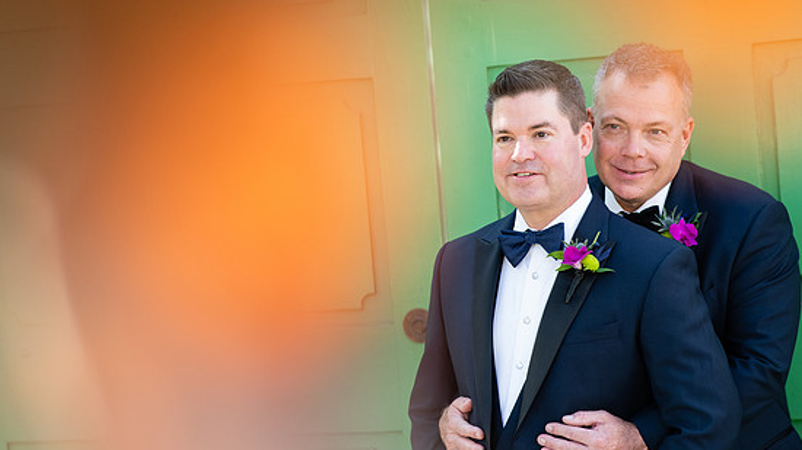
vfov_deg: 12.9
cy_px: 221
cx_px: 381
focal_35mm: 94
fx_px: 1998
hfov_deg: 22.7
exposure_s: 1/200
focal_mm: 85
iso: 800
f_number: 2.8
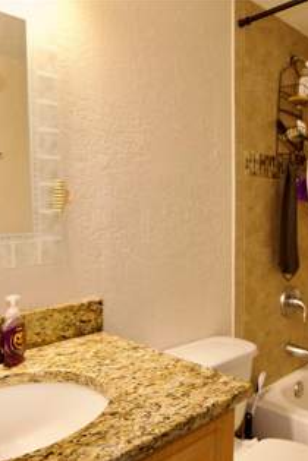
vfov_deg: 58.7
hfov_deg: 41.0
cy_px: 232
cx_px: 175
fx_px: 411
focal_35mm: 32
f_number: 4
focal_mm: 14
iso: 250
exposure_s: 1/60
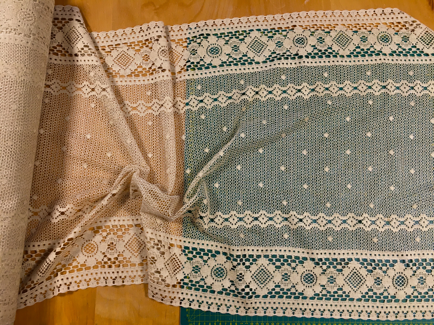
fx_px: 364
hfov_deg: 61.7
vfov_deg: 48.2
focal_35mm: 29
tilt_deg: -81.6
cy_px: 162
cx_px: 217
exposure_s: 1/33
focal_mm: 4.15
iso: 80
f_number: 2.2
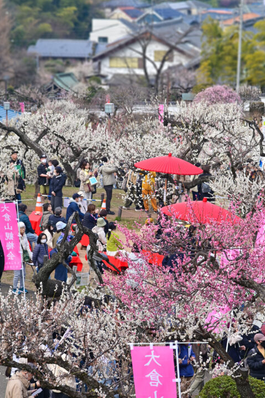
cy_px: 190
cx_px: 153
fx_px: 1902
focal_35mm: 172
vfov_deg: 12.0
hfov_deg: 8.0
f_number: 5
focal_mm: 120
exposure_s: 1/160
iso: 100
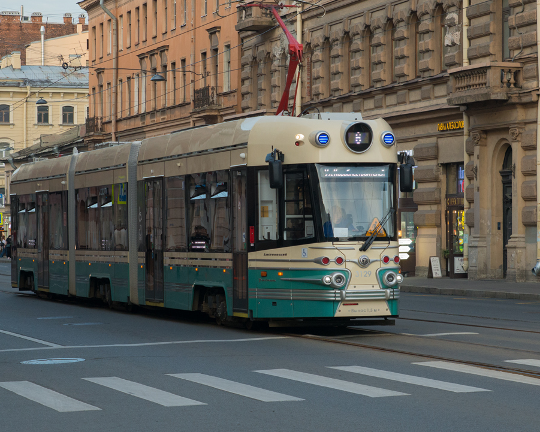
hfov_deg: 25.3
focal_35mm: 75
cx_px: 223
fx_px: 1199
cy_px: 200
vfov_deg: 20.4
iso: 1250
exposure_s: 1/320
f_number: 5.6
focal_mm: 60
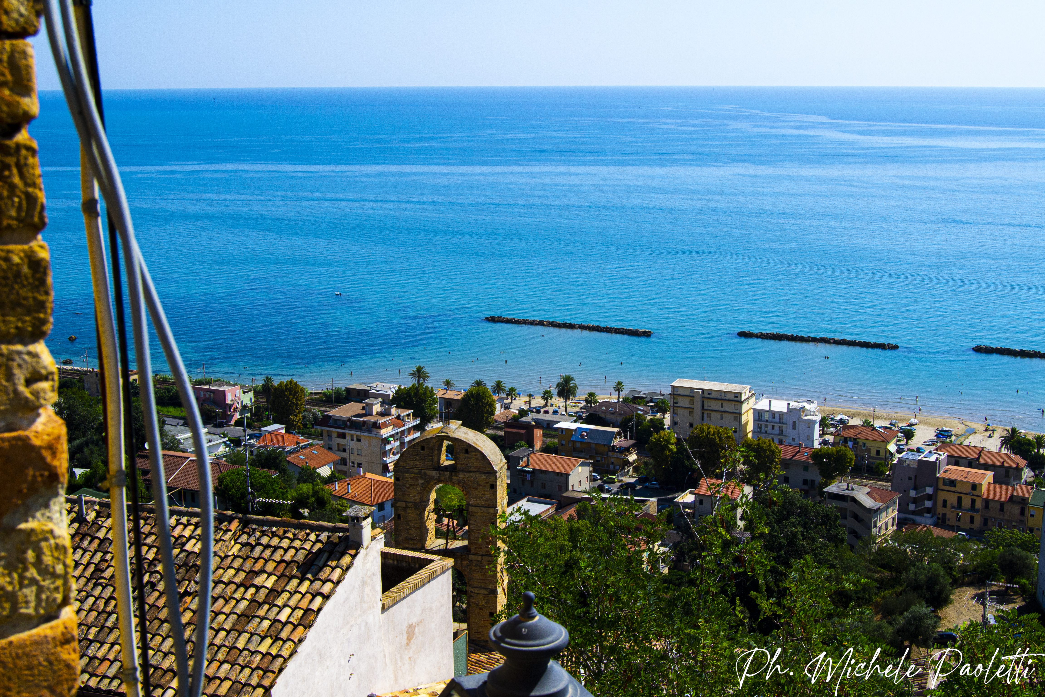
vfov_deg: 29.9
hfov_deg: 43.6
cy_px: 348
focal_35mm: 45
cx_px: 522
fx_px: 1306
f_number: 11
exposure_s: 1/500
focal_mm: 30
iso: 360
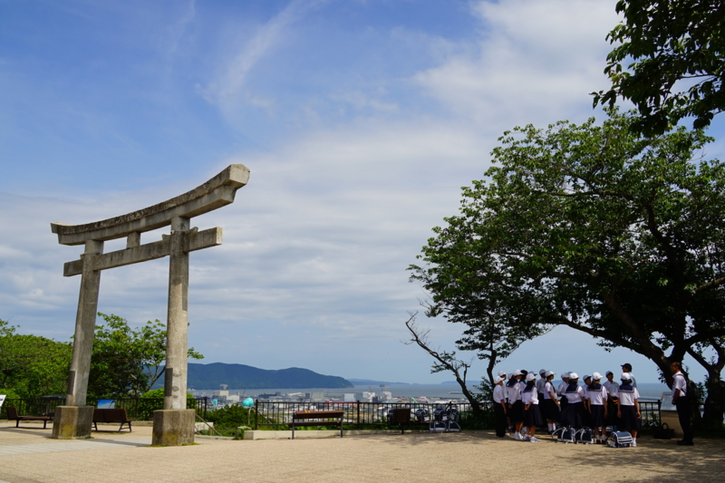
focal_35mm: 30
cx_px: 362
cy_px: 242
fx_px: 604
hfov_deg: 61.9
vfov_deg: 43.6
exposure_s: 1/250
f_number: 11
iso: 100
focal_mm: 20
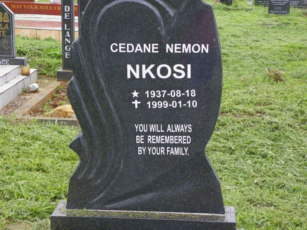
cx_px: 154
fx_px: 665
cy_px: 115
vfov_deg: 19.6
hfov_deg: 26.0
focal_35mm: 75
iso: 64
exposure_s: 1/125
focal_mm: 13.4
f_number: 4
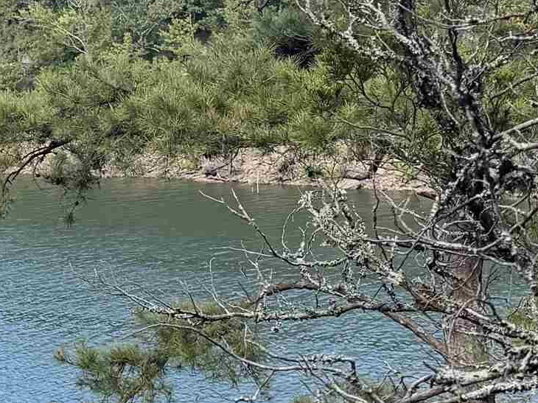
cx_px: -172
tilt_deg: -3.9
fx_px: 1569
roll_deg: +1.1
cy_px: 119
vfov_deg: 14.6
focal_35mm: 101
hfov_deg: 18.1
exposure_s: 1/1437
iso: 100
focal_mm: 6.76
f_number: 1.78
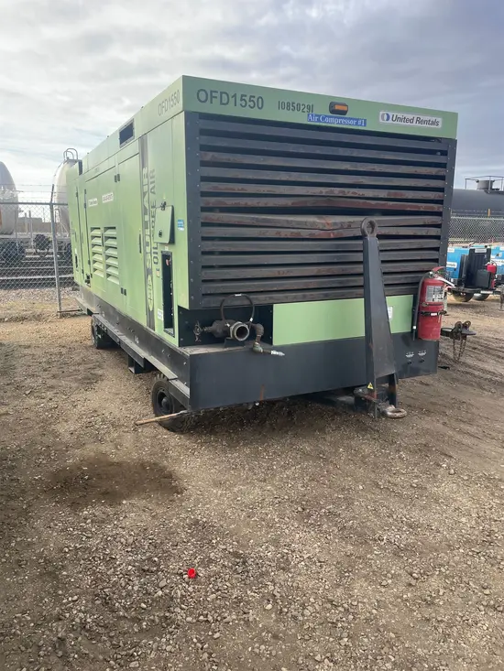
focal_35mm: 26
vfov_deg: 67.3
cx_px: 252
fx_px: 505
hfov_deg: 53.1
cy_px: 336
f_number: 1.6
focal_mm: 4.2
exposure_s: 1/397
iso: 32
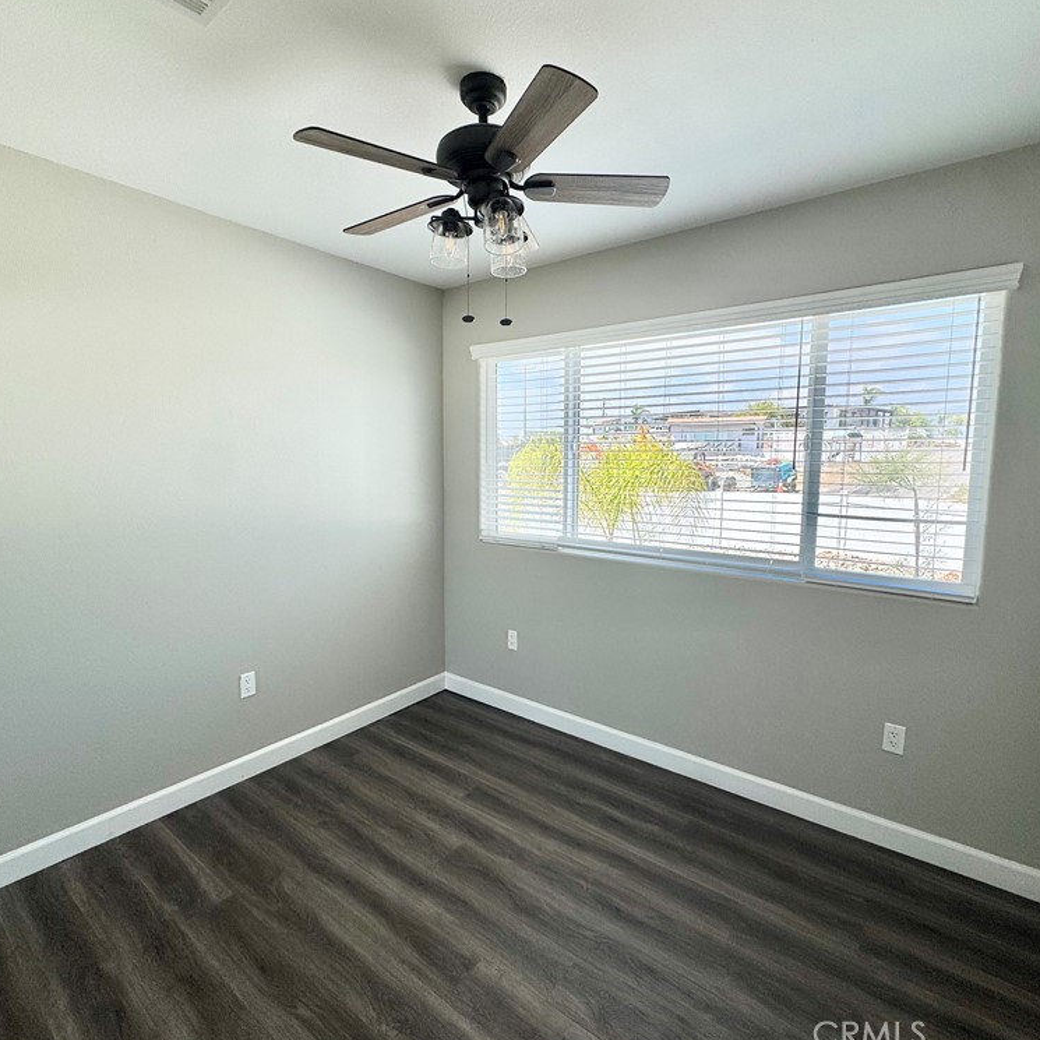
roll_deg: -1.0
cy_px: 518
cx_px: 518
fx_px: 578
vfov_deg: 84.0
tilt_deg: -6.7
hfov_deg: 84.0
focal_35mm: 17
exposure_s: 1/371
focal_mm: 2.22
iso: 40
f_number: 2.2
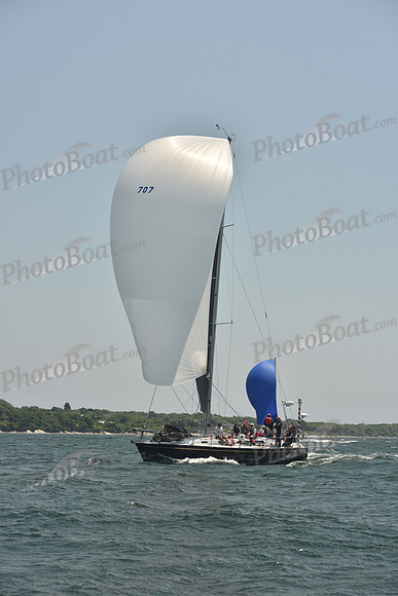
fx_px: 1160
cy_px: 298
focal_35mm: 70
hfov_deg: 19.5
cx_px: 199
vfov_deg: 28.8
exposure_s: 1/640
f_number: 7.1
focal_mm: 70
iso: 250
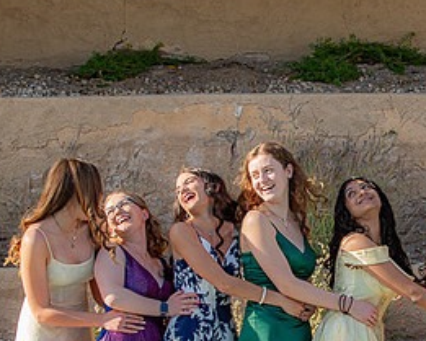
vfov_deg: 8.2
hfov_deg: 10.1
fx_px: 2384
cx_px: 424
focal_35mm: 189
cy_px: 265
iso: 100
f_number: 6.3
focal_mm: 82
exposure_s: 1/200
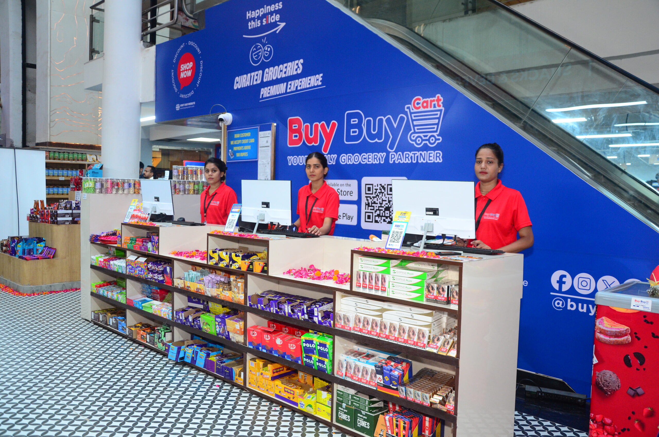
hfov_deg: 59.6
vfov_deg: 41.5
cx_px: 330
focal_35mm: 32
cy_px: 218
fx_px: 575
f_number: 4
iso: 1000
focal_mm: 21
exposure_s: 1/160
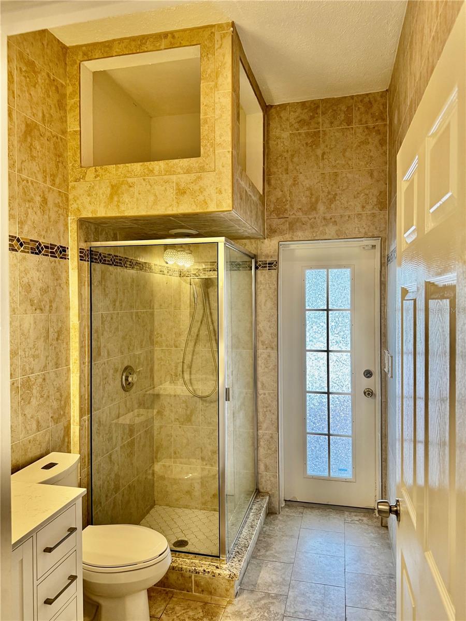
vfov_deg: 71.6
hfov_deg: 56.8
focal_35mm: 24
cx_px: 233
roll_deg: +1.0
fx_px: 431
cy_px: 310
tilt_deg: -2.3
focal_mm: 6.76
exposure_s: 1/120
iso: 200
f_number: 1.78
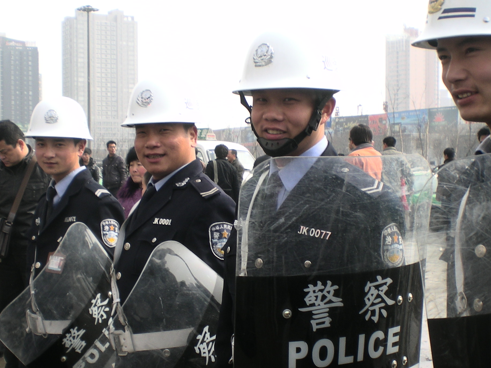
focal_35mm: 64
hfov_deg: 30.3
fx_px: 908
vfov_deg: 22.8
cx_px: 249
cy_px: 250
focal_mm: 6.3
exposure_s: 1/190
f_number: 4.6
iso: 50
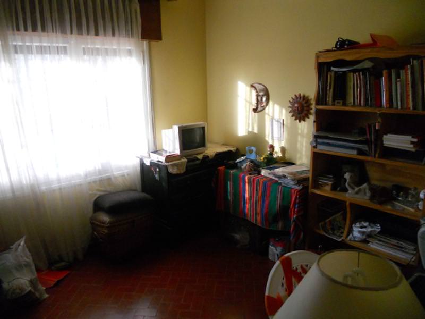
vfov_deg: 51.4
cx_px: 212
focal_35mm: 27
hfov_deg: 65.3
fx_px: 331
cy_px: 160
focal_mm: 4.9
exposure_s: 1/125
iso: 400
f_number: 3.2
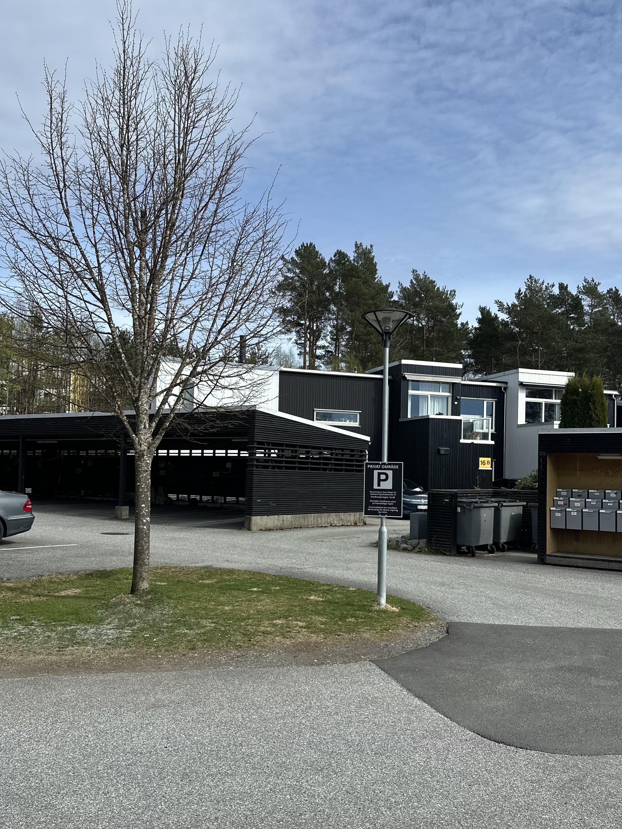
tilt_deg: +2.0
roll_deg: -0.4
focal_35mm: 32
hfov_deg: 44.2
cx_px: 301
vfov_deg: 56.7
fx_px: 767
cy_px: 448
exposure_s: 1/5263
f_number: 1.78
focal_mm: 6.86
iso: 80
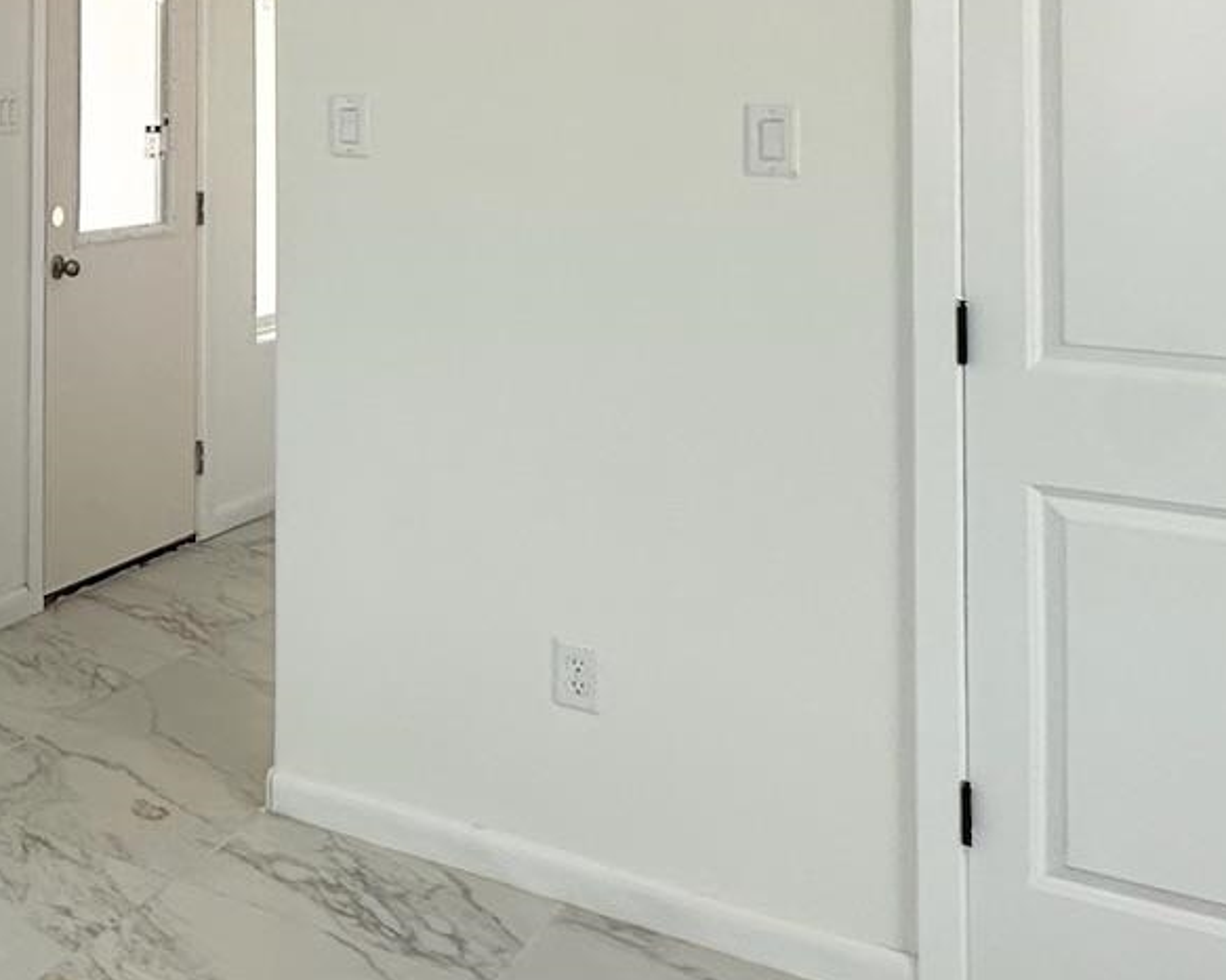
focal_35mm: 48
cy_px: 42
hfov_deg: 31.6
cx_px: -292
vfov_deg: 29.7
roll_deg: -0.7
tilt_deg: +0.6
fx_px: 1741
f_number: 2.2
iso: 40
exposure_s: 1/354
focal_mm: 2.22
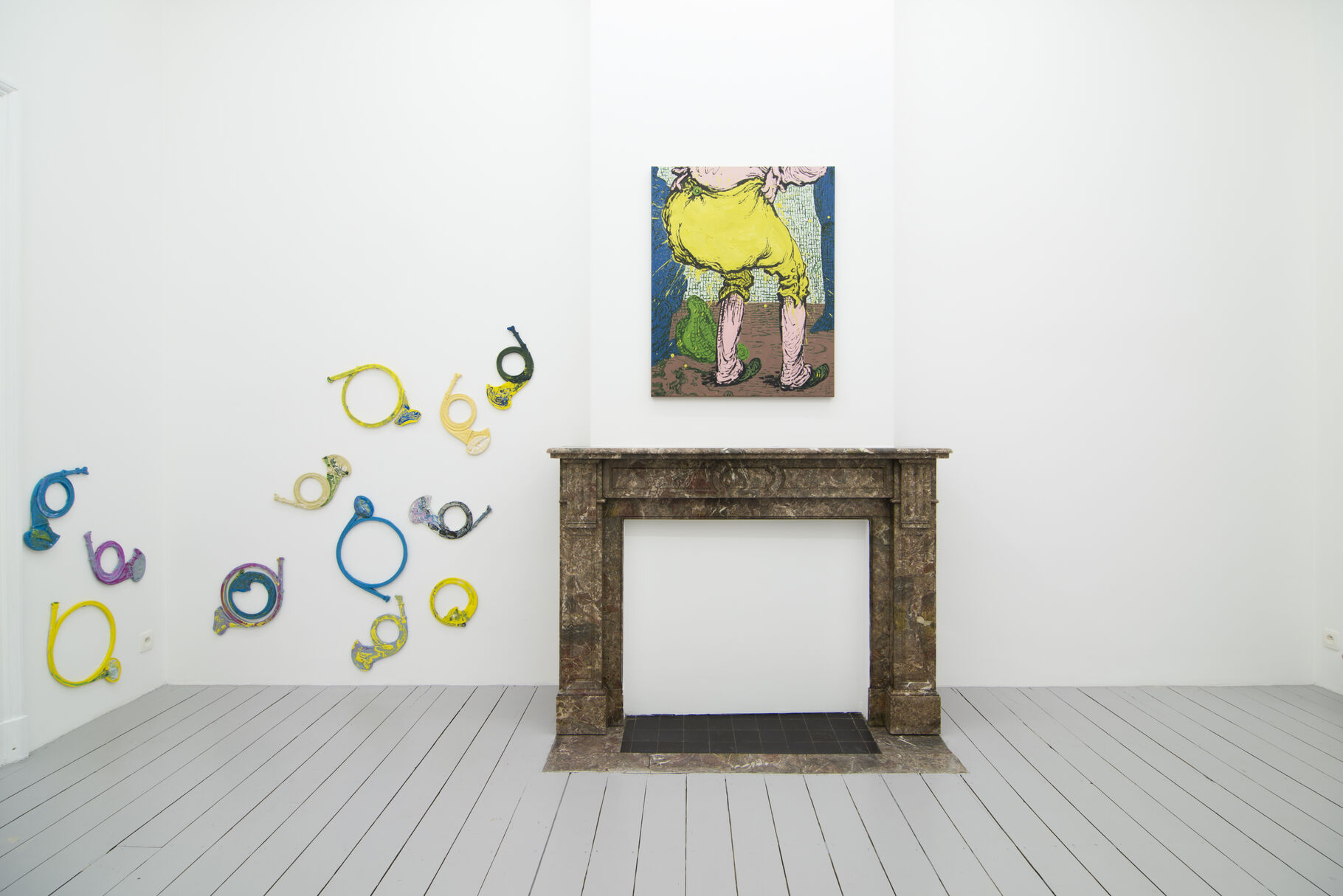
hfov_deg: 90.0
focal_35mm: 18
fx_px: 672
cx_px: 672
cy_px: 448
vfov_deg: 67.4
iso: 100
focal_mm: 18
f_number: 10
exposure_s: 1/6
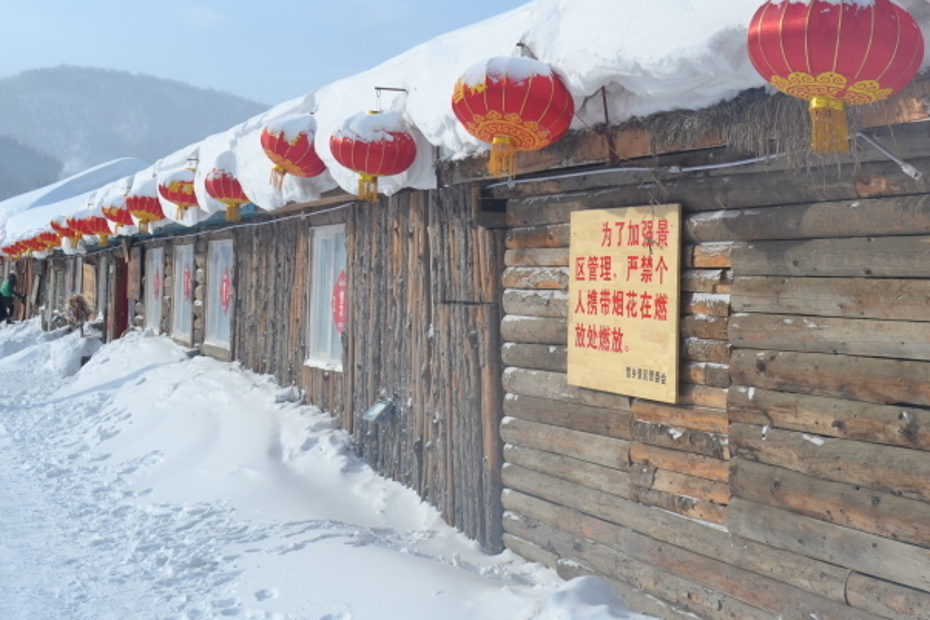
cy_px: 158
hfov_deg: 35.5
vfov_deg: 23.9
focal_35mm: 56
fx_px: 1447
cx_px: 560
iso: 100
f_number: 8
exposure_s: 1/250
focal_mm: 22
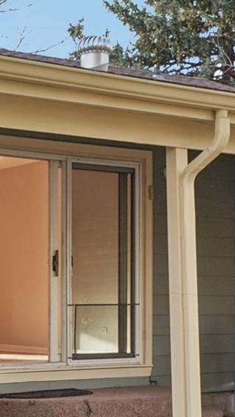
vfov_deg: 24.0
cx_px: -5
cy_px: 305
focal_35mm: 88
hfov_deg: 13.5
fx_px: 975
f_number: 8
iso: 400
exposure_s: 1/45
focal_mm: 20
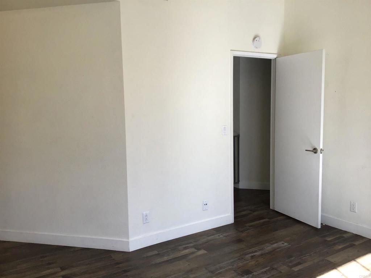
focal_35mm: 31
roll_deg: +0.5
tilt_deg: -6.0
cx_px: 186
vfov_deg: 45.4
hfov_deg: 58.4
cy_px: 139
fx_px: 332
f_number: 2.4
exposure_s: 1/120
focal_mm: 3.3
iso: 40
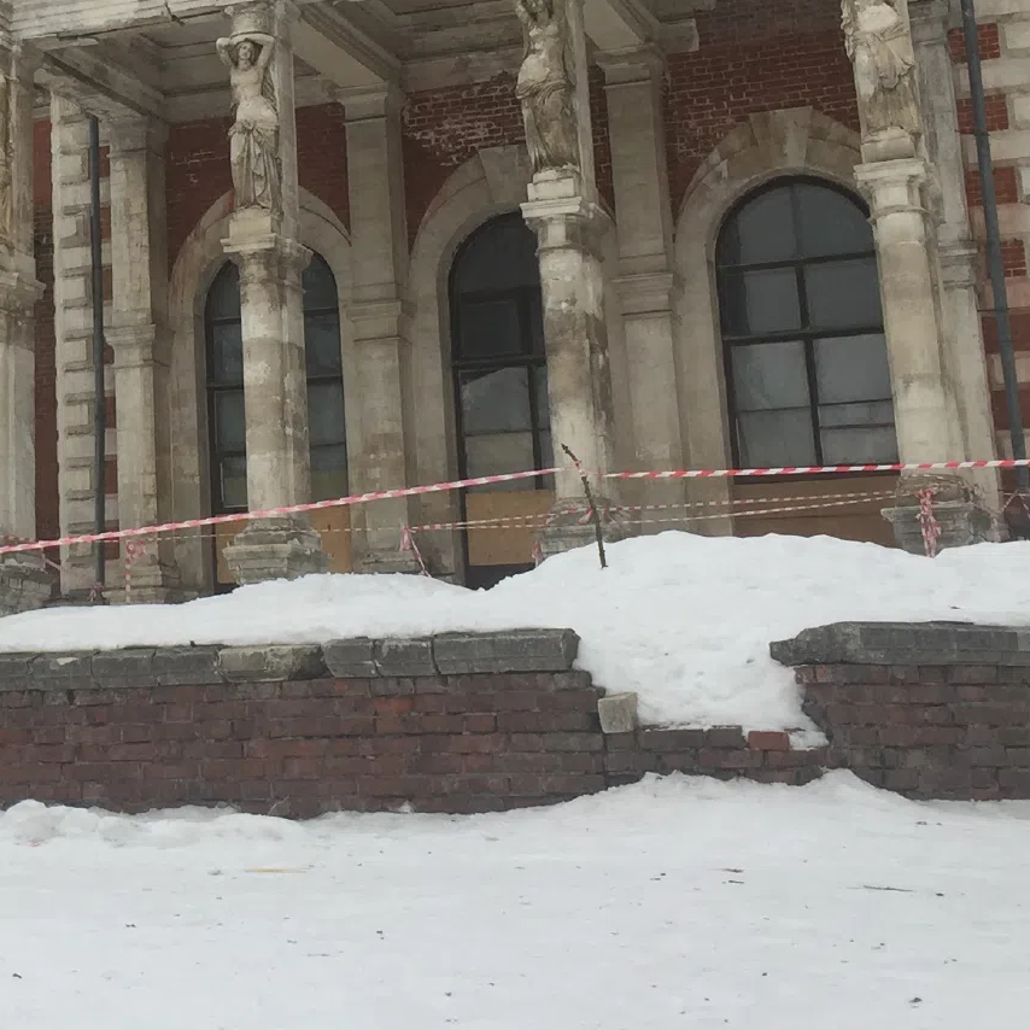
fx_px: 2424
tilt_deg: +14.2
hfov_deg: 23.0
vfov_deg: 23.6
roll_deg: +0.5
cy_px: 181
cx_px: -2
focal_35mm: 72
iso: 32
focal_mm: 4.15
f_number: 2.2
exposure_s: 1/1236
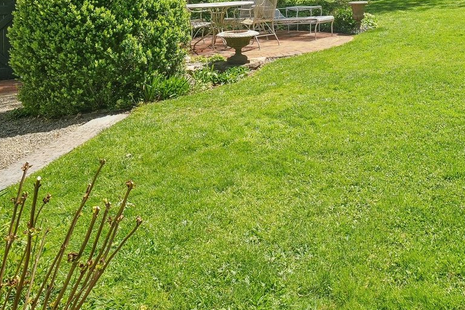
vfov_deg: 23.2
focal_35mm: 56
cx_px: 389
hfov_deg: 34.3
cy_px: 4
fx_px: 723
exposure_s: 1/320
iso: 640
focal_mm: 24
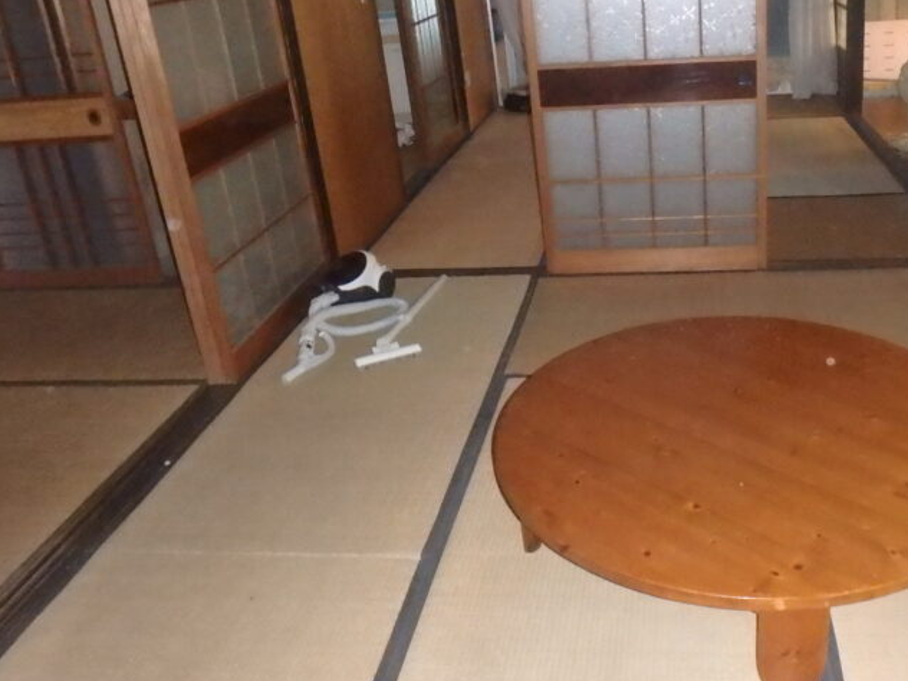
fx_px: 892
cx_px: 618
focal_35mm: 34
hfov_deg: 52.7
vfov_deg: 41.7
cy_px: 296
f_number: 6
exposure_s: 1/30
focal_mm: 3.7
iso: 1600
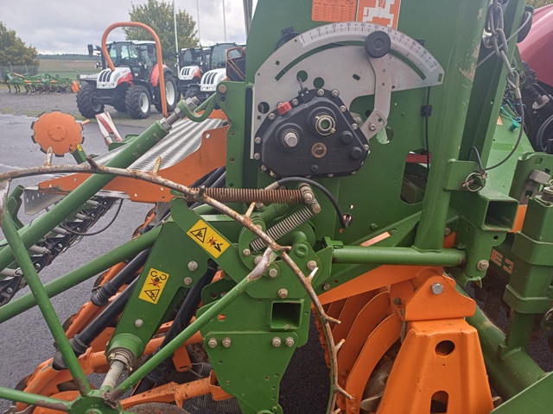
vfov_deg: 54.9
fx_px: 399
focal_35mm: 25
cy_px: 207
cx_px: 276
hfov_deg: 69.4
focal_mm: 4.65
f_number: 1.8
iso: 50
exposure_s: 1/181
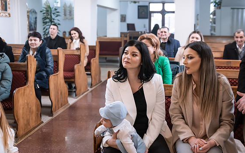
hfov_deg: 43.3
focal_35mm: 46
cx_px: 146
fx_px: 307
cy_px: 61
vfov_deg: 27.9
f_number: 2.8
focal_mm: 36
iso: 800
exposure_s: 1/200
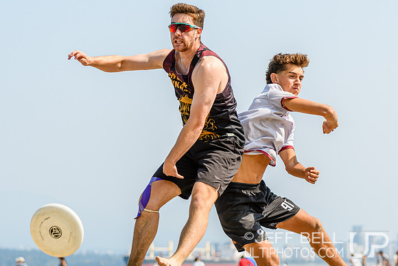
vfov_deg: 9.4
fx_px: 1608
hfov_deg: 14.1
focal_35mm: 145
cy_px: 120
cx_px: 231
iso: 100
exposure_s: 1/1250
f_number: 3.2
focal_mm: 75
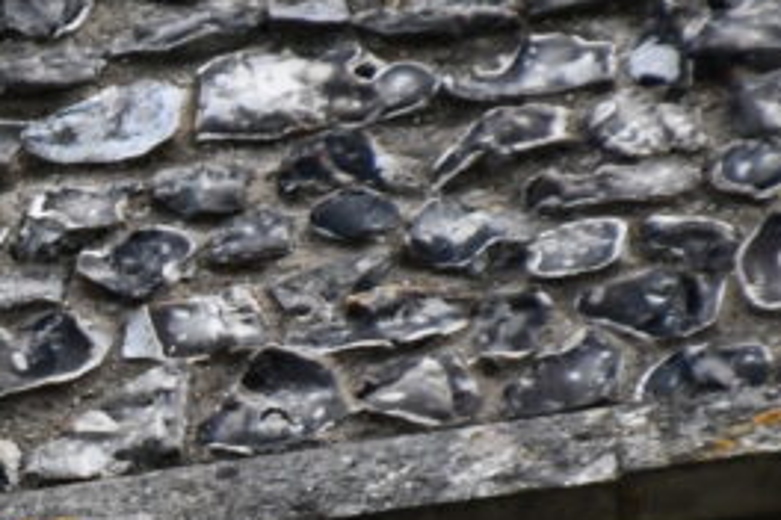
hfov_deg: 1.3
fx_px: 34079
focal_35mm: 1571
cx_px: -334
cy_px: 338
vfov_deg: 0.9
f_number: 8
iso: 2000
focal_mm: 270
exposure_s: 1/2000
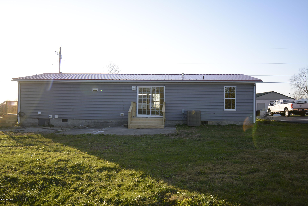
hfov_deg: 61.9
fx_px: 257
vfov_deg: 43.6
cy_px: 103
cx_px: 154
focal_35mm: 30
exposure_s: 1/100
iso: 100
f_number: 5.6
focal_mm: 20
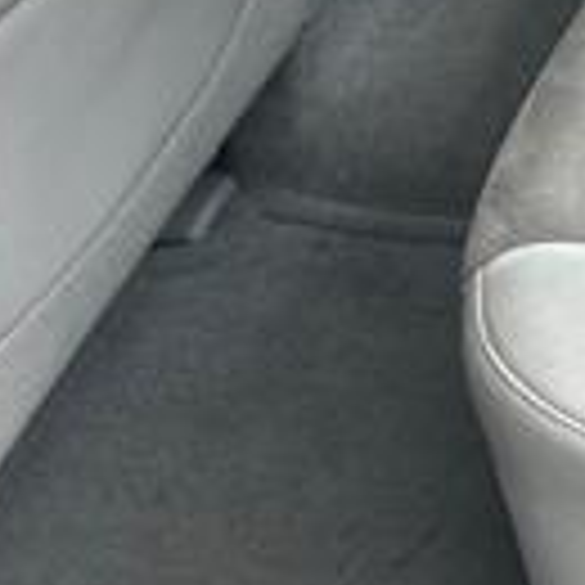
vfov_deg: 13.9
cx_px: 1238
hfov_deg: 13.0
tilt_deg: -21.9
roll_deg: -5.4
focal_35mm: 113
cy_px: -423
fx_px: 2161
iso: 50
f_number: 1.5
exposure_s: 1/1000
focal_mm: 5.7
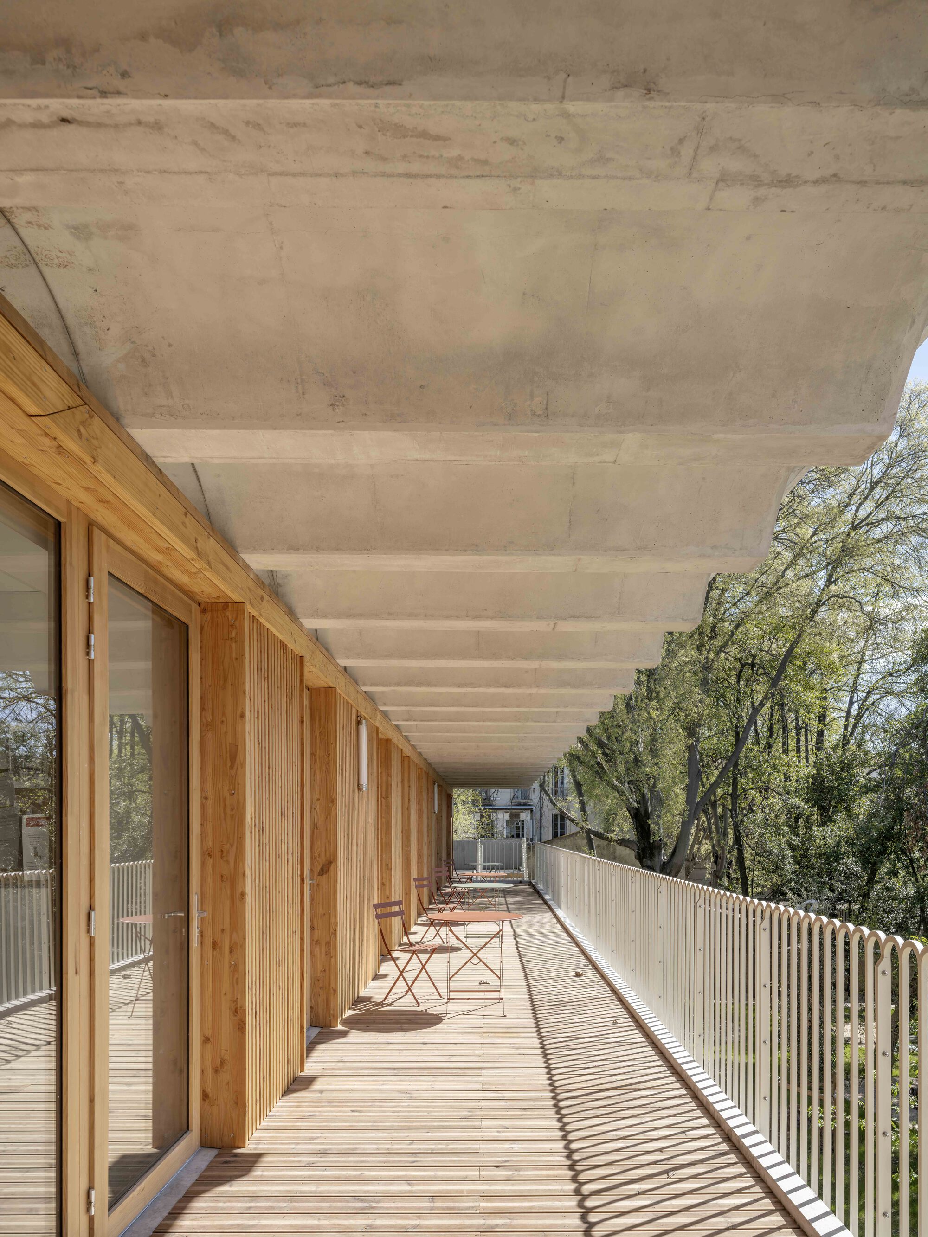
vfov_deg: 71.6
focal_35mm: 24
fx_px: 858
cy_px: 618
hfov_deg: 56.8
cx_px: 464
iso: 400
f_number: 11
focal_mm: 30
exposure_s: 1/250
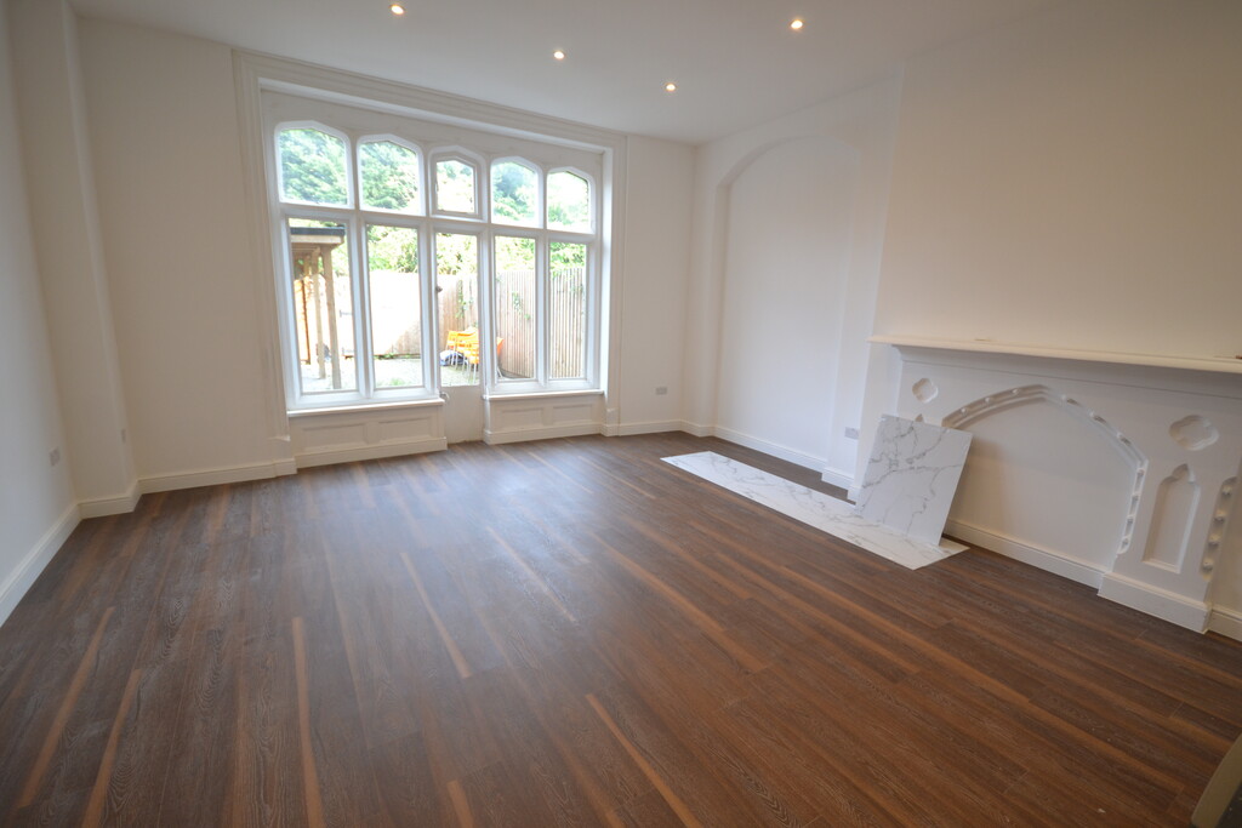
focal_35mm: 15
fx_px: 518
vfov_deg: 77.3
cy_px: 414
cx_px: 621
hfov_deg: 100.4
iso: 400
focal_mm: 10
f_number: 4.5
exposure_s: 1/80
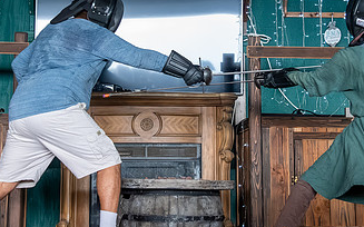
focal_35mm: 105
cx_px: 177
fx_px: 1041
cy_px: 35
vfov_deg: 12.4
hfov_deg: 19.8
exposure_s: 1/320
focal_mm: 44
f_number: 5.6
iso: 8000
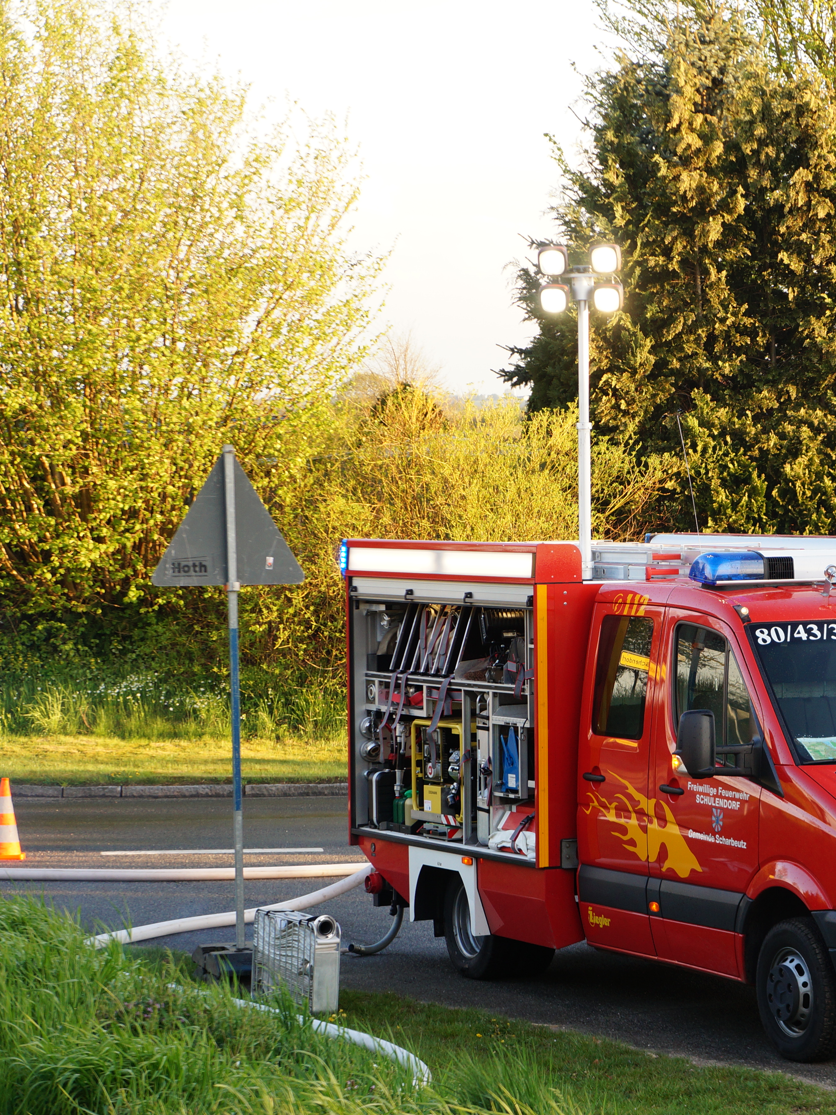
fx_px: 3888
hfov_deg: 12.2
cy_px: 562
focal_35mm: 121
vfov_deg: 16.3
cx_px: 763
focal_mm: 55
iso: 250
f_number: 5.6
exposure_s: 1/100
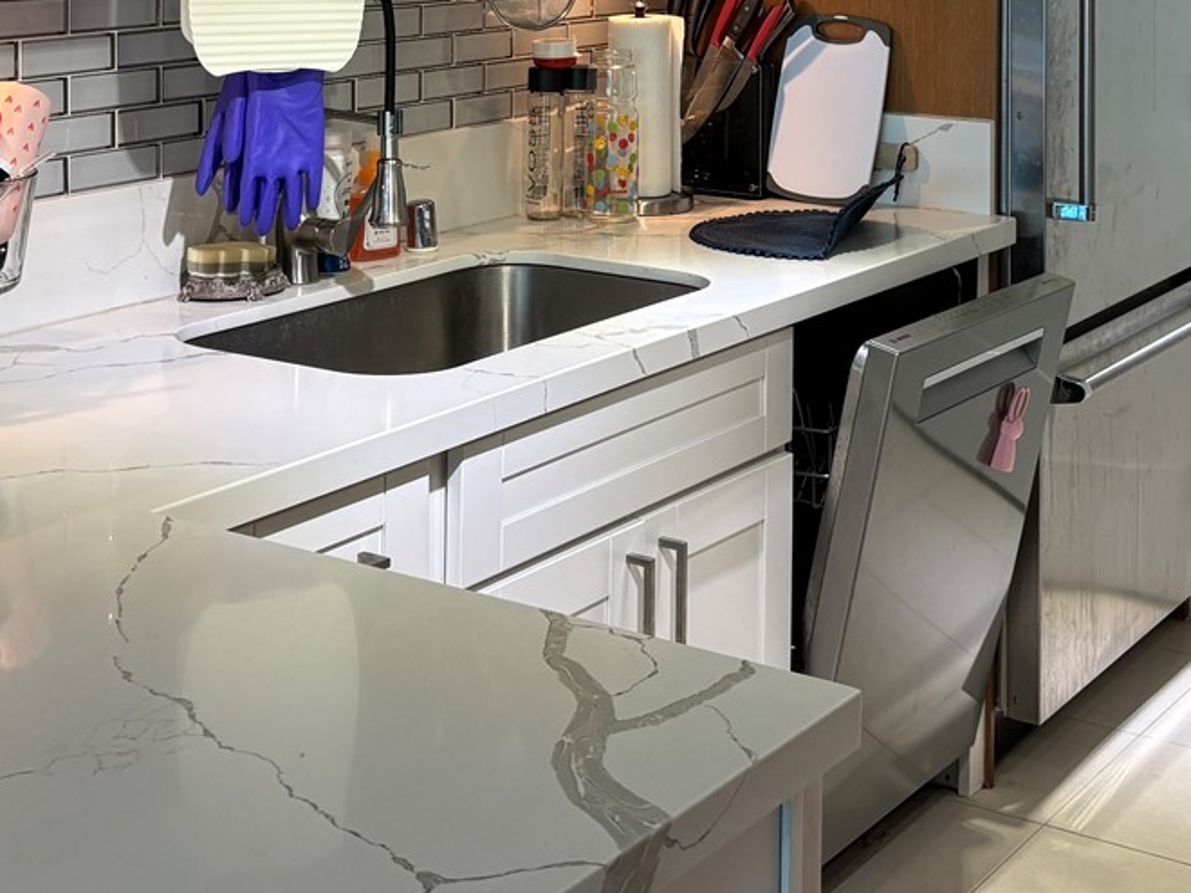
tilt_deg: -2.4
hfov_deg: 30.7
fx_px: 2168
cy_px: -61
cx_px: 597
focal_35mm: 63
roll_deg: -0.6
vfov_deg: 22.1
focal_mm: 5.96
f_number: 1.6
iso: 100
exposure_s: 1/120
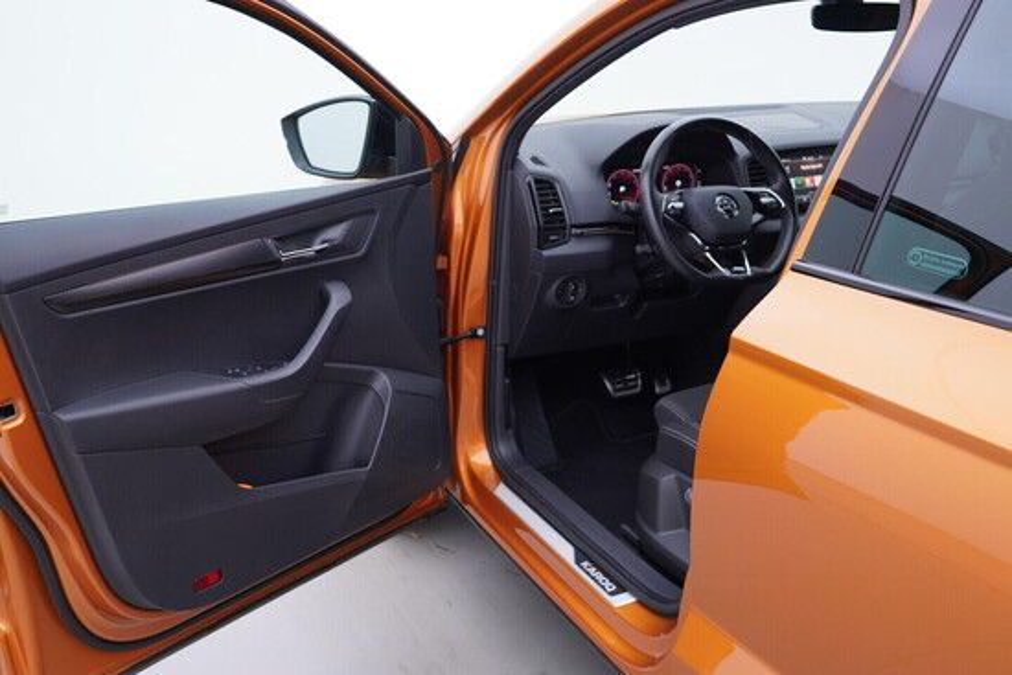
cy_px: 338
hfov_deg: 53.1
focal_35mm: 36
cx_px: 506
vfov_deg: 36.9
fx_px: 1012
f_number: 3.2
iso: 125
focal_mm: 24
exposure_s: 1/40
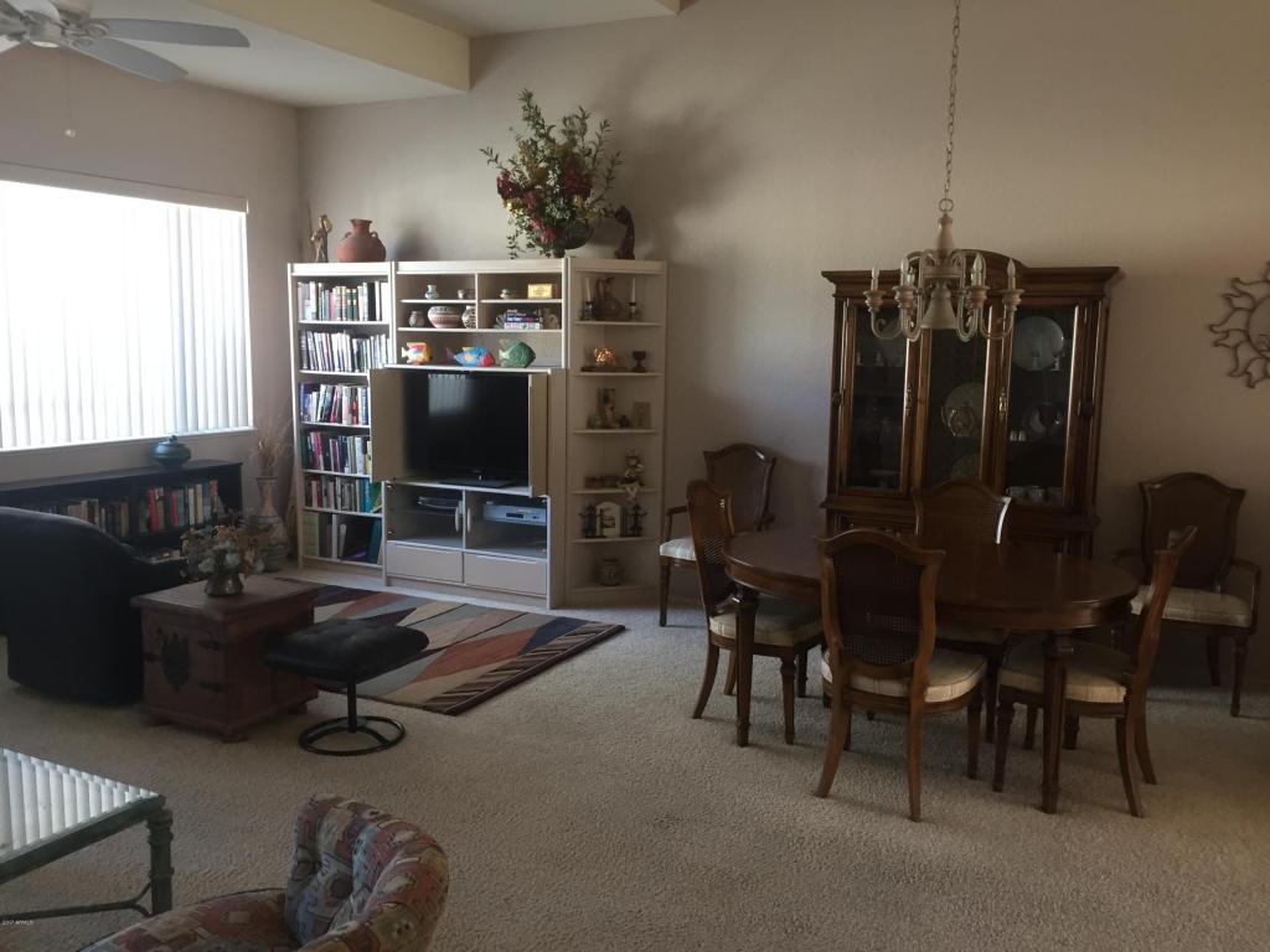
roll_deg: -1.1
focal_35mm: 29
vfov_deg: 48.2
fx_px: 1064
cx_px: 635
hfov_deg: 61.7
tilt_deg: -7.0
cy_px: 476
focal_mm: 4.15
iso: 100
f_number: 2.2
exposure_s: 1/30
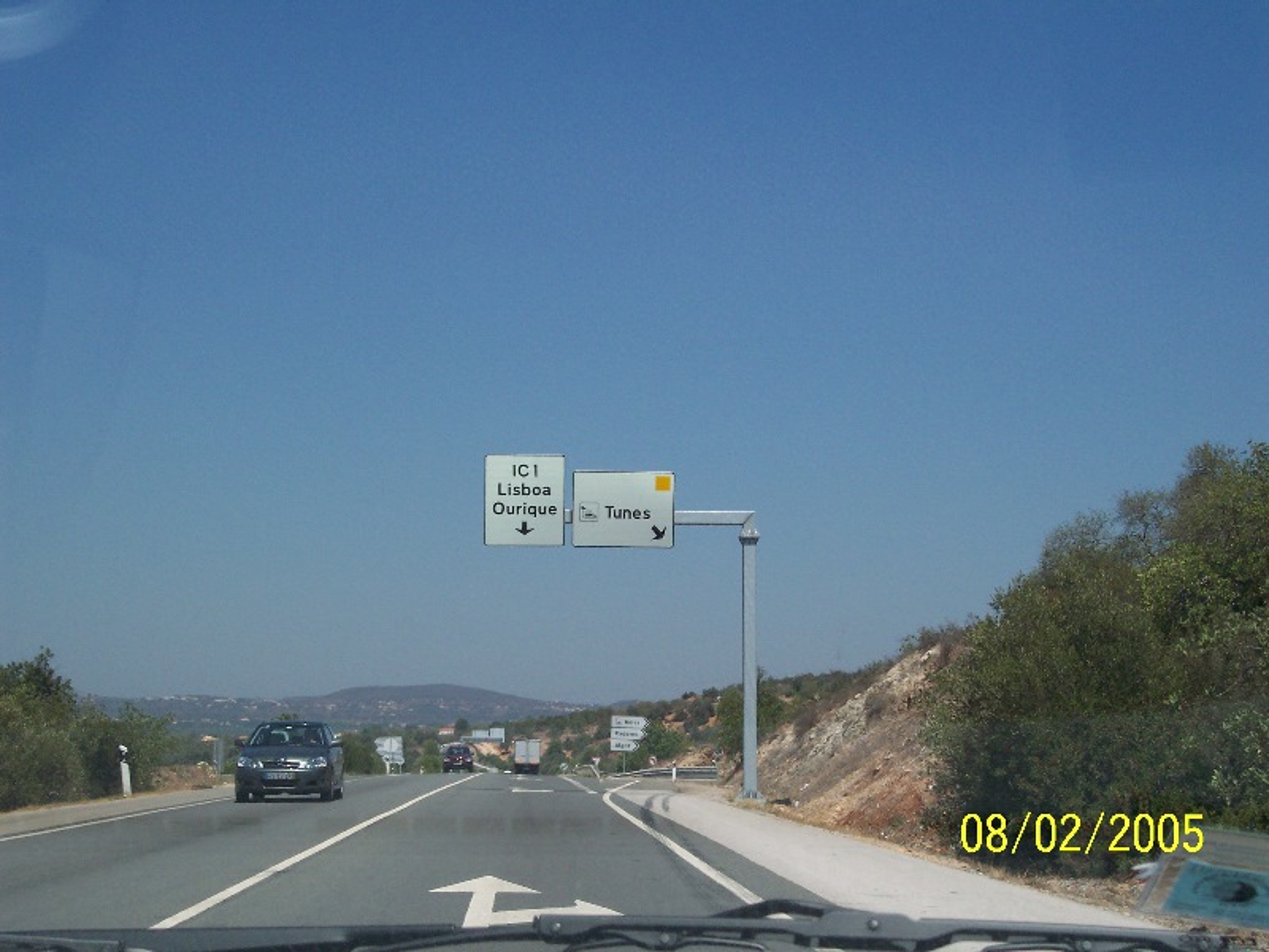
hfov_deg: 30.7
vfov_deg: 23.3
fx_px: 2310
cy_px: 476
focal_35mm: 63
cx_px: 634
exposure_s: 1/700
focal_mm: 13.3
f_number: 5.6
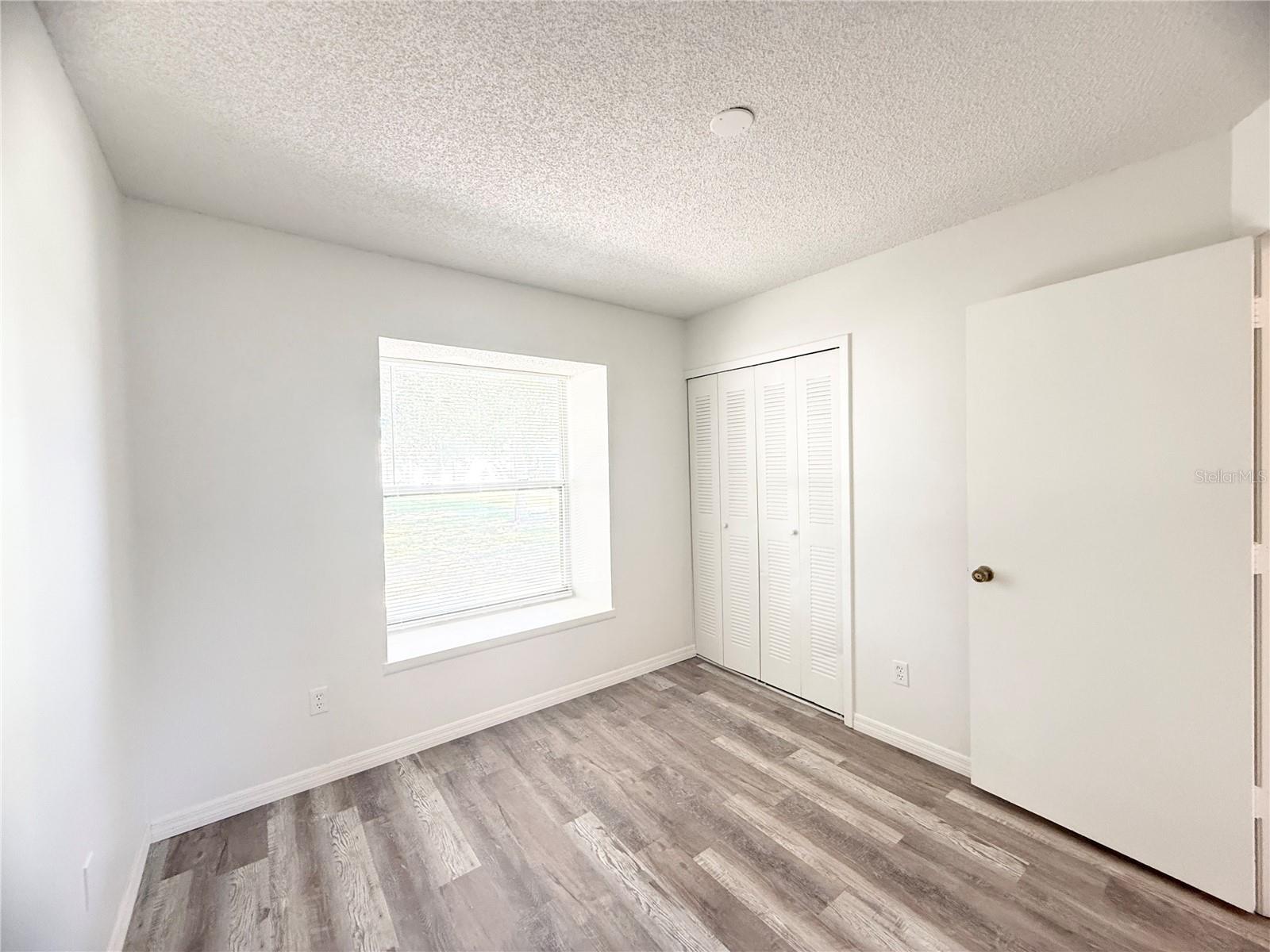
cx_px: 635
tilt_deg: -1.2
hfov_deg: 102.1
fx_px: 514
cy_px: 476
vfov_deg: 85.7
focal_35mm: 14
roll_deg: +1.1
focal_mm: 2.22
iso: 320
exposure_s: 1/70
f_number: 2.2
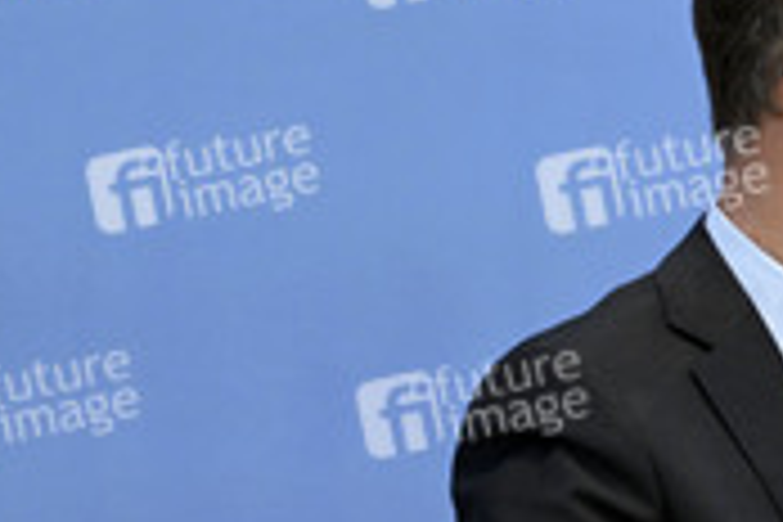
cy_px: 68
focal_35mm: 181
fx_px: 3936
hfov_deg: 11.1
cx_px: 983
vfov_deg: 7.6
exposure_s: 1/640
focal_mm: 70
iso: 3200
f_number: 5.6
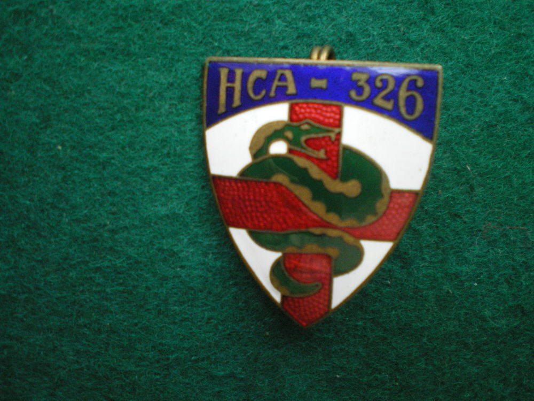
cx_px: 267
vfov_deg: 37.7
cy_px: 200
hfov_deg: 49.0
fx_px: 586
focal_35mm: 38
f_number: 3.1
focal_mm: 6.3
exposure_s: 1/40
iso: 400
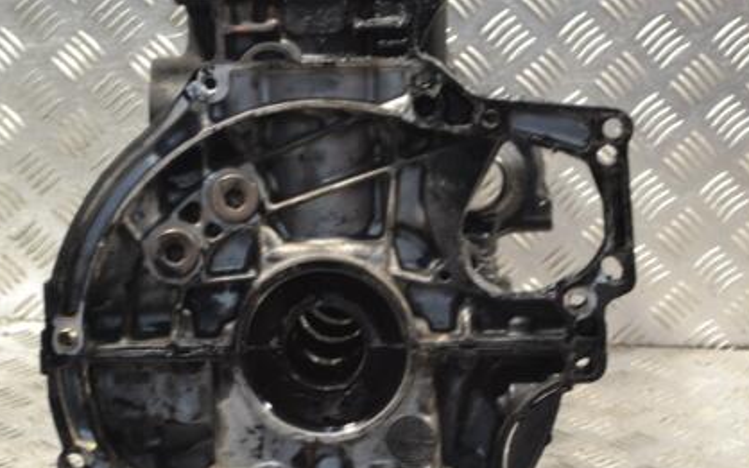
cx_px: 337
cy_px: 269
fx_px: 2464
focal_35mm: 121
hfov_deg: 17.3
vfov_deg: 10.8
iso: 640
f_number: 5.6
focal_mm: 55
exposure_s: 1/30
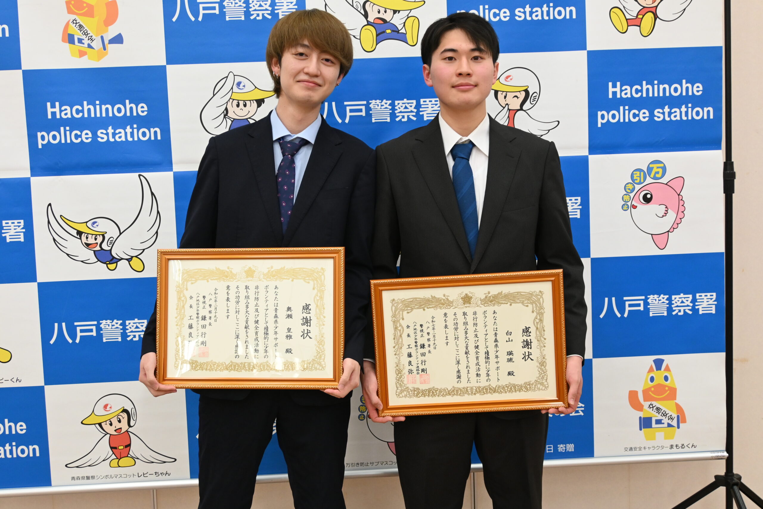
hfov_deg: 43.0
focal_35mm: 46
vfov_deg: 29.4
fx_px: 970
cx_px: 382
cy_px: 254
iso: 1250
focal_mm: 30.5
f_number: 4.8
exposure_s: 1/125
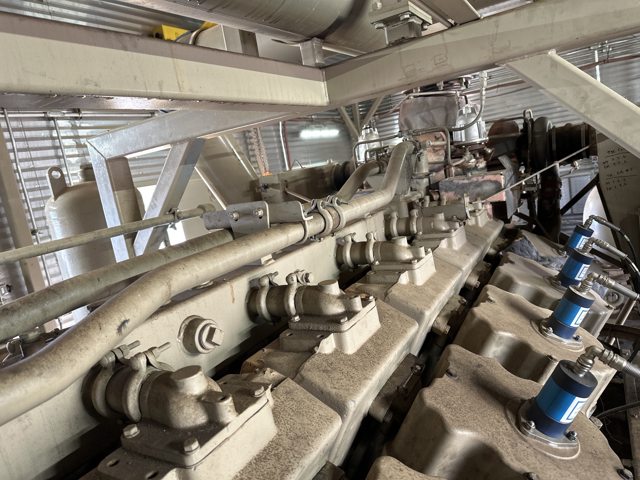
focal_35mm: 24
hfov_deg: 71.6
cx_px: 320
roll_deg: +10.8
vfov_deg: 56.8
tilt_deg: -13.7
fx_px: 444
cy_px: 240
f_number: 1.78
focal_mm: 6.86
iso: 160
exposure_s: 1/60
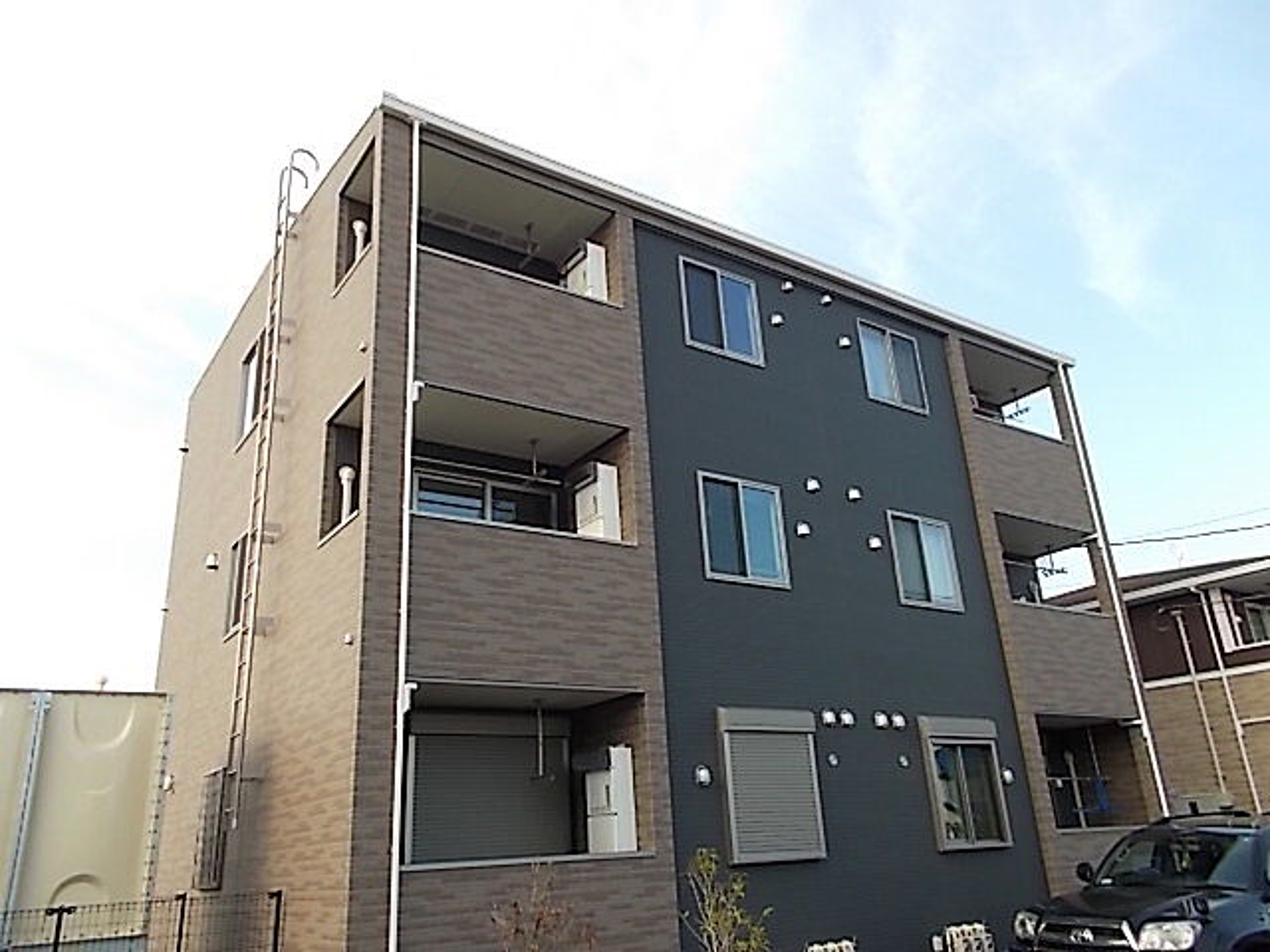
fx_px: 954
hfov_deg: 67.3
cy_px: 476
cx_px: 635
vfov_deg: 53.1
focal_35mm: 26
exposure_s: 1/160
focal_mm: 4.6
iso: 80
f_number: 3.2
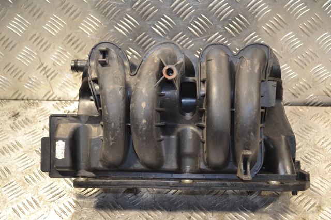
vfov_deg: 28.0
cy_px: 110
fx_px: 441
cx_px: 166
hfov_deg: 41.1
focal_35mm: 48
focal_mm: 32
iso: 640
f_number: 4.8
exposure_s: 1/60
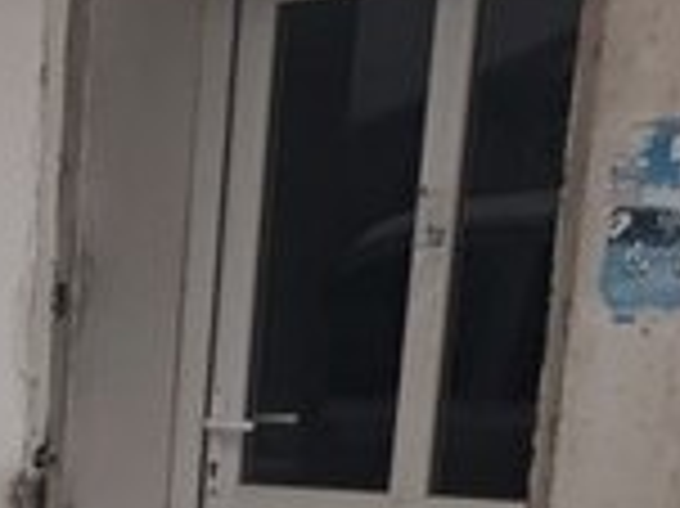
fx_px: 2316
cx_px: -707
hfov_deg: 13.9
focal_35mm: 118
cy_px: 1081
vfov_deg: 11.1
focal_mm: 3.71
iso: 40
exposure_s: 1/100
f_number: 1.7
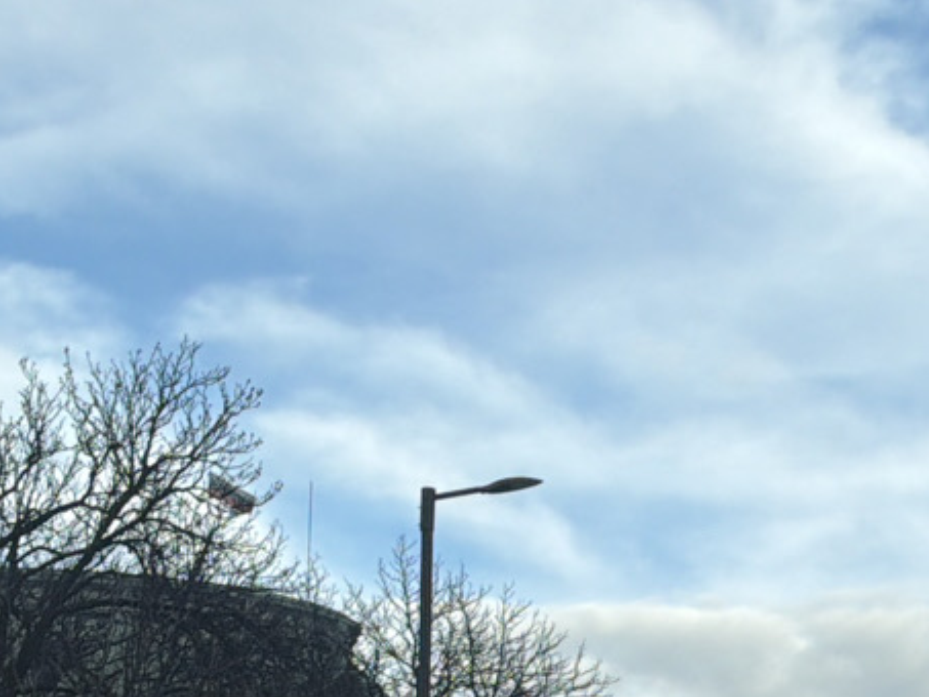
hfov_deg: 18.5
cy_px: 650
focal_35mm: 106
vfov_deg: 13.8
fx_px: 2846
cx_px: 669
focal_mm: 6.76
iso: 80
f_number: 1.78
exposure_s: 1/3279
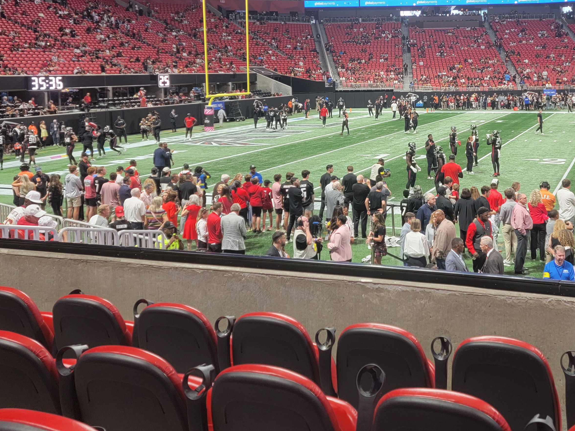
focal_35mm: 41
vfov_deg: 34.3
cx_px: 412
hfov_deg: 44.6
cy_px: 98
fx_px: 681
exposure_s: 1/120
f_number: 1.8
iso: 64
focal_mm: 6.7
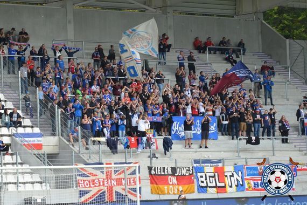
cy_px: 102
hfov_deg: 13.7
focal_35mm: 150
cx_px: 154
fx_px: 1279
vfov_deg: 9.1
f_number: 4.5
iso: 400
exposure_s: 1/1000
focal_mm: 100
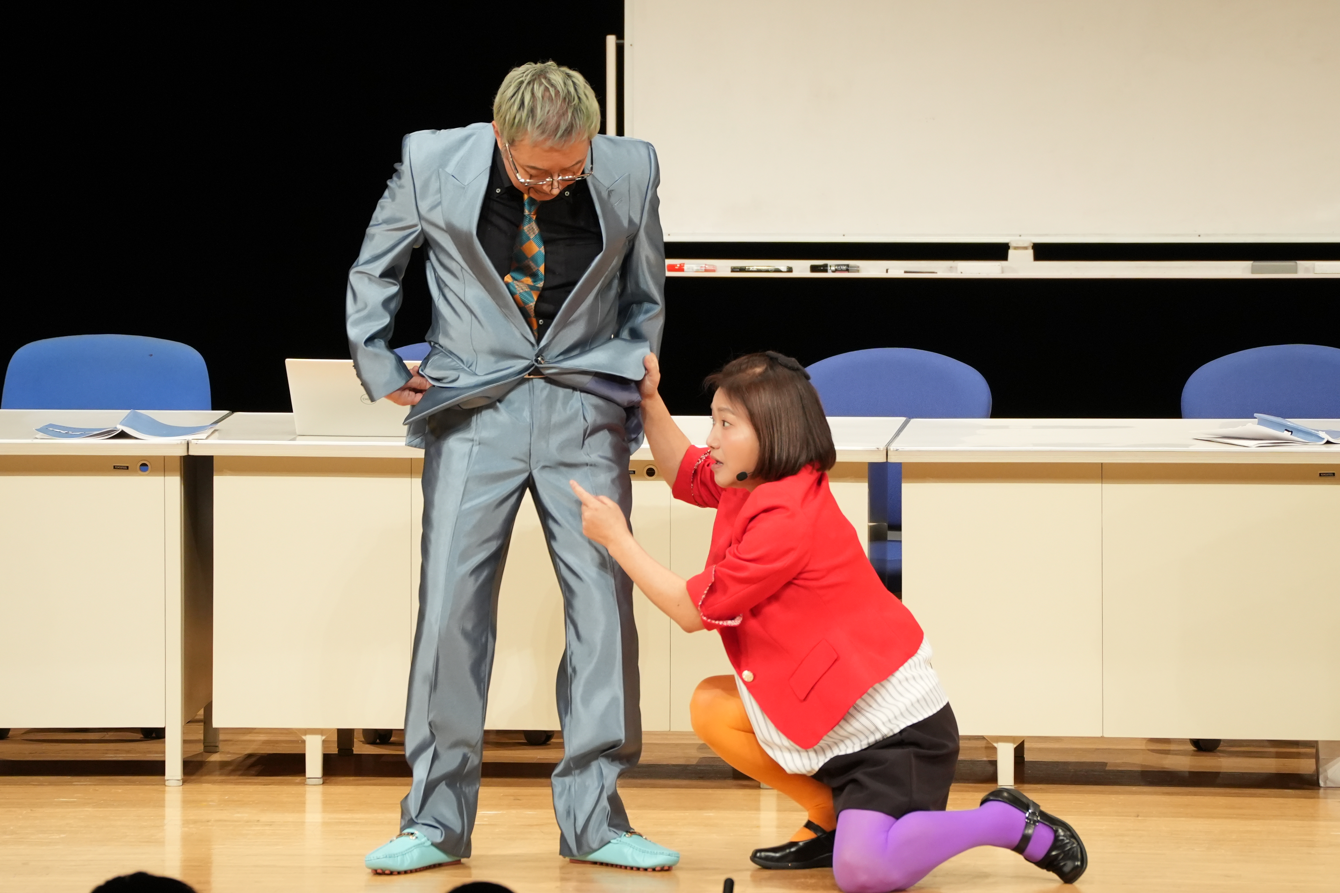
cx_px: 670
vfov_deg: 4.8
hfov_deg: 7.2
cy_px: 446
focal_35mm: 286
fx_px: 10645
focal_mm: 191
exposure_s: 1/250
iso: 2500
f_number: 5.6
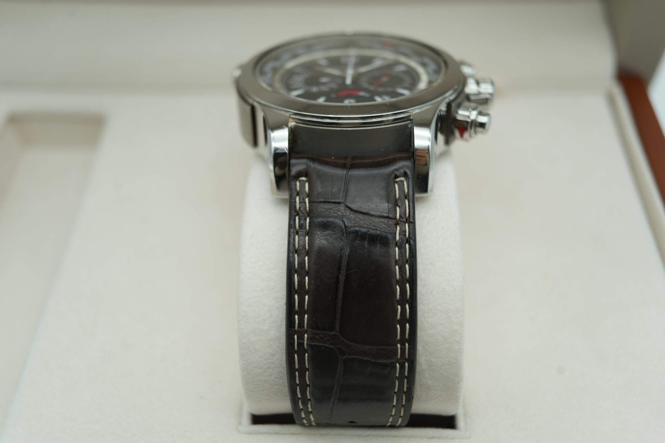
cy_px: 222
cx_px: 332
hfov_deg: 54.4
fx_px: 647
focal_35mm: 35
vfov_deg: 37.9
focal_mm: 35
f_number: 5
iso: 400
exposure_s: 1/250
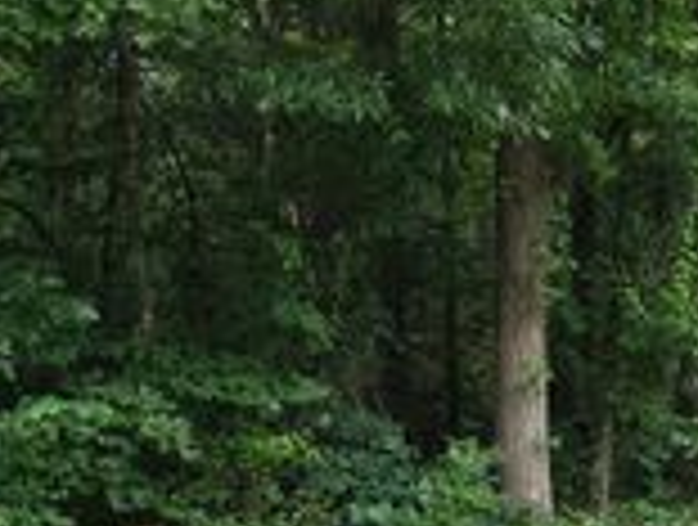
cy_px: 335
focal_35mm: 74
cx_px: 617
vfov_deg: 19.9
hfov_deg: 25.5
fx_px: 1496
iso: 125
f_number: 1.7
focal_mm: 6.3
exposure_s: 1/180
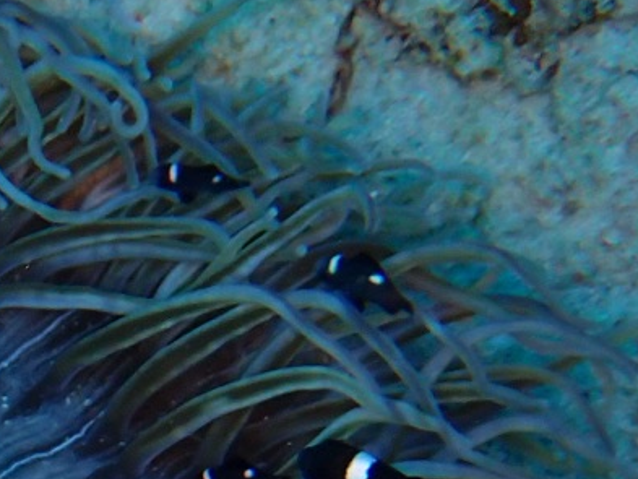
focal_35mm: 179
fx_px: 3300
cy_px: 818
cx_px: -463
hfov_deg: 10.5
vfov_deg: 8.1
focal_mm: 7.84
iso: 200
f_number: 4
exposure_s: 1/125
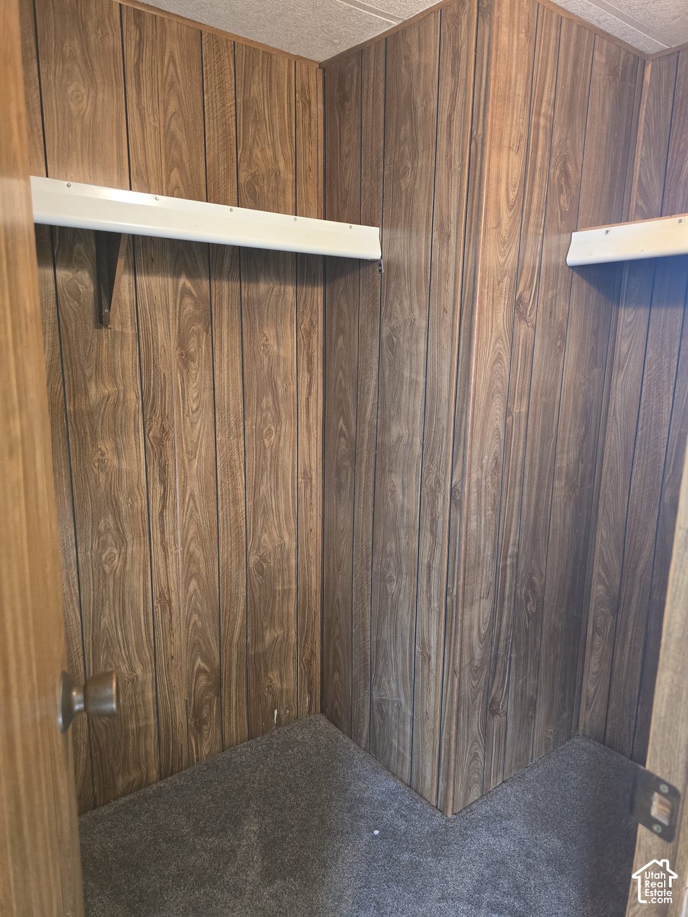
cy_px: 458
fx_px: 610
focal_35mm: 23
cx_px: 344
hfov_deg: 58.9
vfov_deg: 73.9
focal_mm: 6.3
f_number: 1.7
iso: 800
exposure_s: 1/60
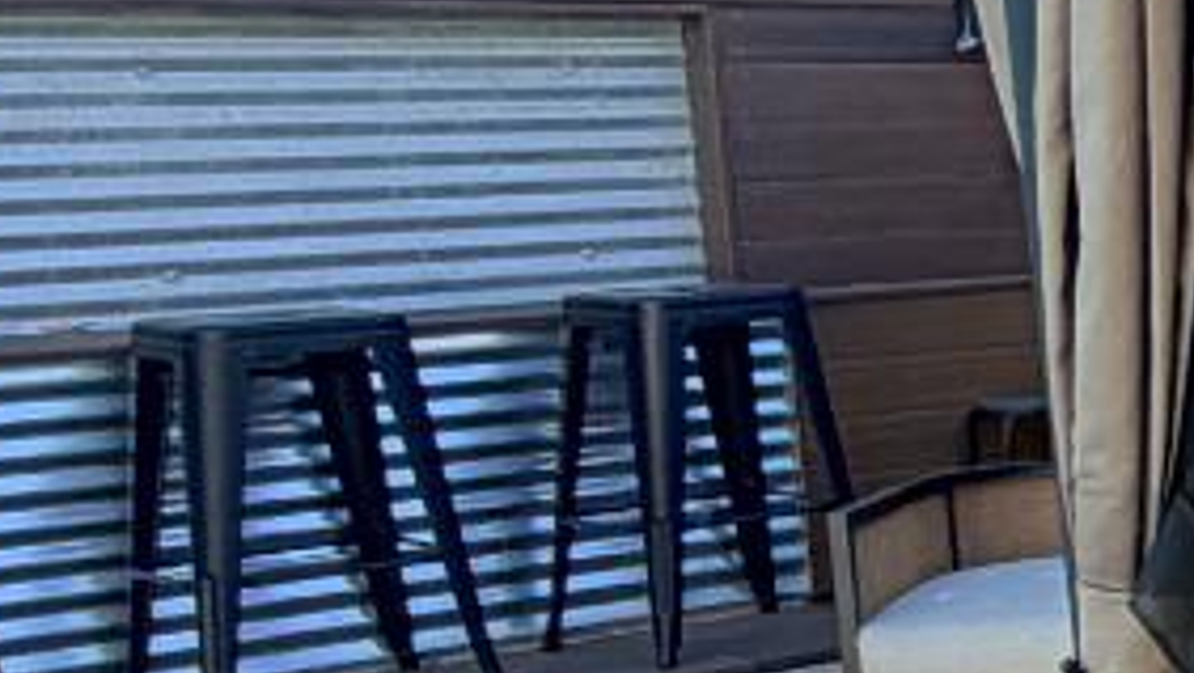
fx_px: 2566
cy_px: 353
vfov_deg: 14.9
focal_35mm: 81
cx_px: 3044
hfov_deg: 14.1
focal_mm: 2.22
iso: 80
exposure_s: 1/121
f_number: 2.2
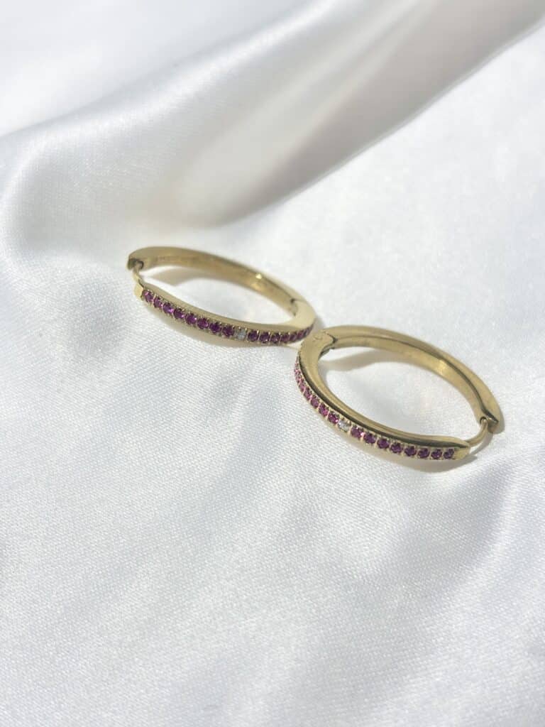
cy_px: 364
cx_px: 272
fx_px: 1092
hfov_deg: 28.0
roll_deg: +7.5
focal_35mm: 52
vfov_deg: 36.8
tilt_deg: -43.7
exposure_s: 1/329
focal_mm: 5.96
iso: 32
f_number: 1.6
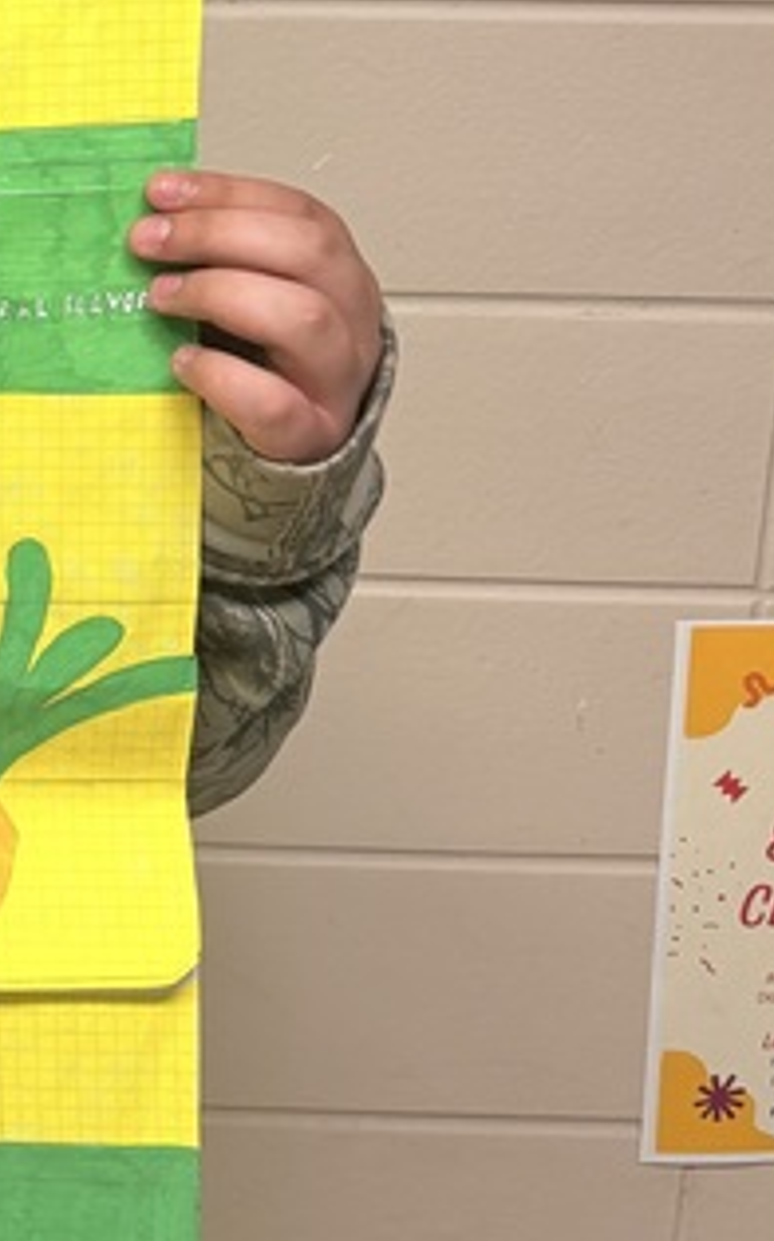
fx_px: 2804
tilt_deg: -11.7
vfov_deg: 24.8
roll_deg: -1.5
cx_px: -683
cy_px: 419
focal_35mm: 83
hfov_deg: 13.8
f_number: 1.78
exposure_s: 1/60
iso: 125
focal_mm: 6.76
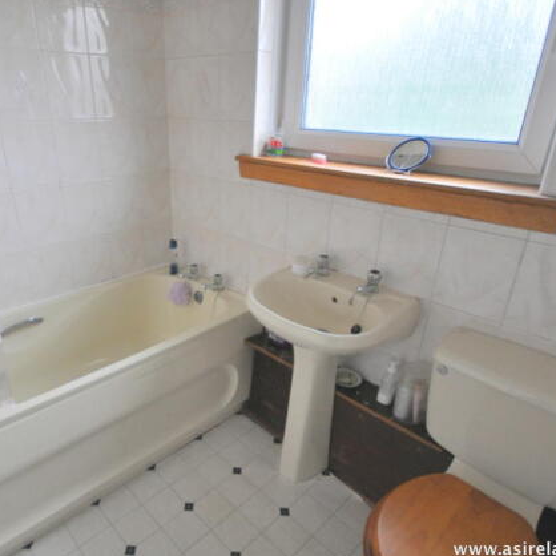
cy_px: 286
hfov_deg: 73.9
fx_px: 363
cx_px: 218
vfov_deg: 74.8
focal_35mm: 20
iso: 800
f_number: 4
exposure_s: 1/50
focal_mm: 10
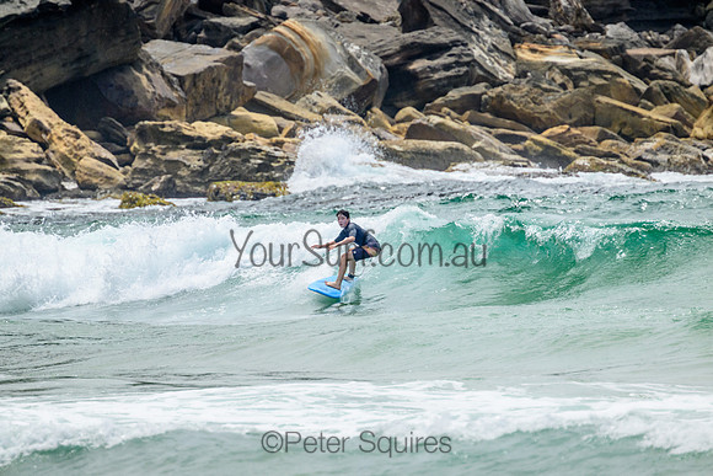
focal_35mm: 800
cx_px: 356
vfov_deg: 1.7
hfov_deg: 2.6
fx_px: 15847
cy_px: 238
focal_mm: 800
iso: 1100
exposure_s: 1/2000
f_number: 11
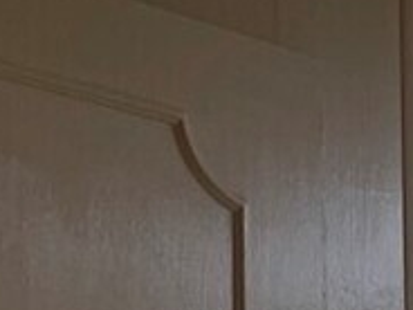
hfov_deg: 9.3
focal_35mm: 196
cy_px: 1278
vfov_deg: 6.2
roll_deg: -1.4
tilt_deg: -7.7
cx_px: 909
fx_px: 2338
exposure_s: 1/120
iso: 80
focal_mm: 5.1
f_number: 1.6
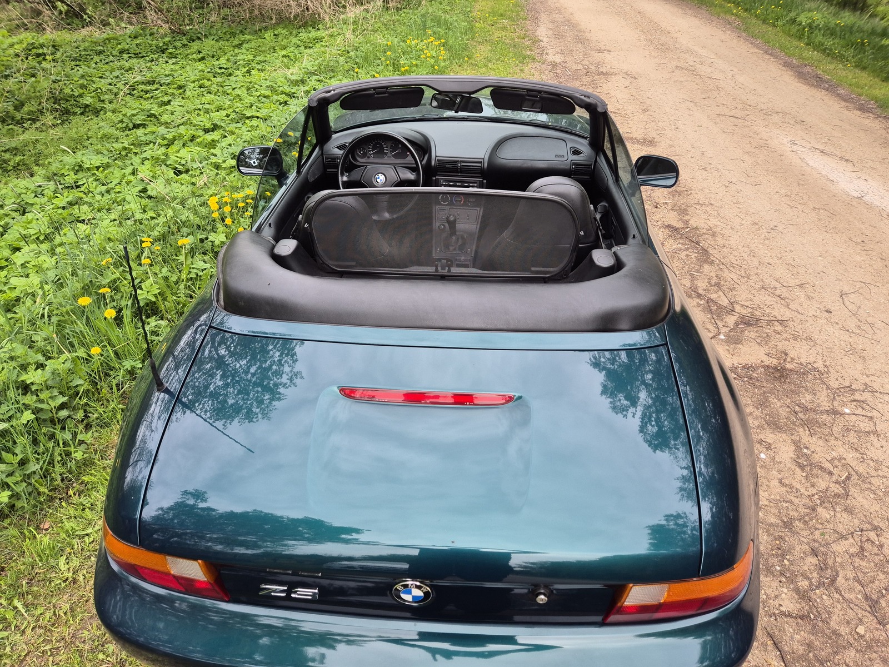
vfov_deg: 58.9
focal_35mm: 23
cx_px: 444
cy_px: 334
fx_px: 591
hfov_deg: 73.9
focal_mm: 5.4
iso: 25
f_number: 1.8
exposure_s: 1/281
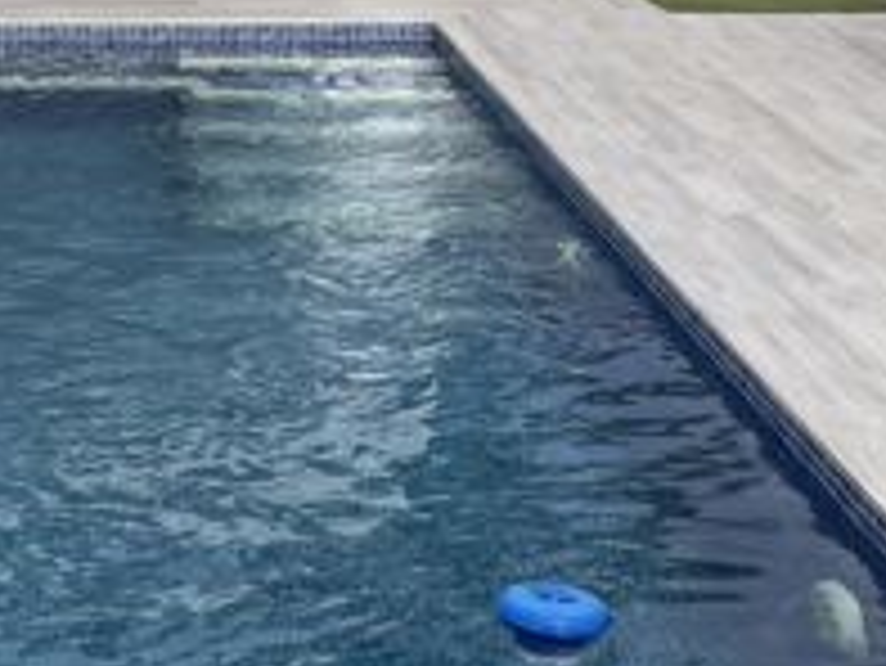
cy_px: 297
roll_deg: +0.4
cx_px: -16
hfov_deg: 20.4
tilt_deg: -16.8
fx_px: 2382
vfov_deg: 15.9
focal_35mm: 93
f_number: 1.6
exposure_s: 1/2959
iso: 32
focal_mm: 4.2
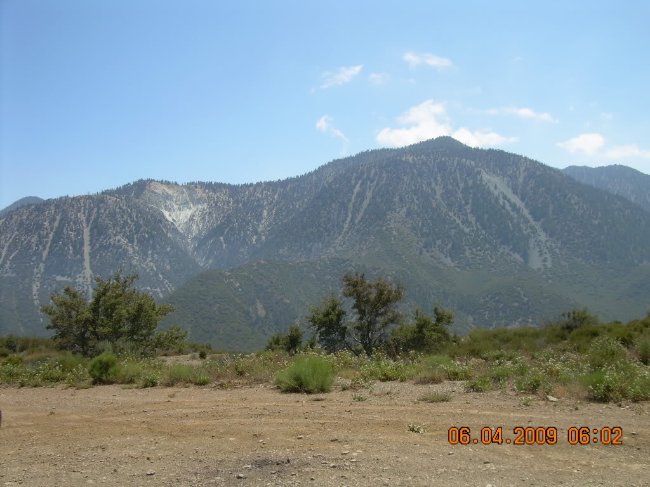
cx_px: 325
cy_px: 244
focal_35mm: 38
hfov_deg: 49.0
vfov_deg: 37.7
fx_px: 714
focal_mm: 6.3
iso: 50
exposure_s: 1/500
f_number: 4.6
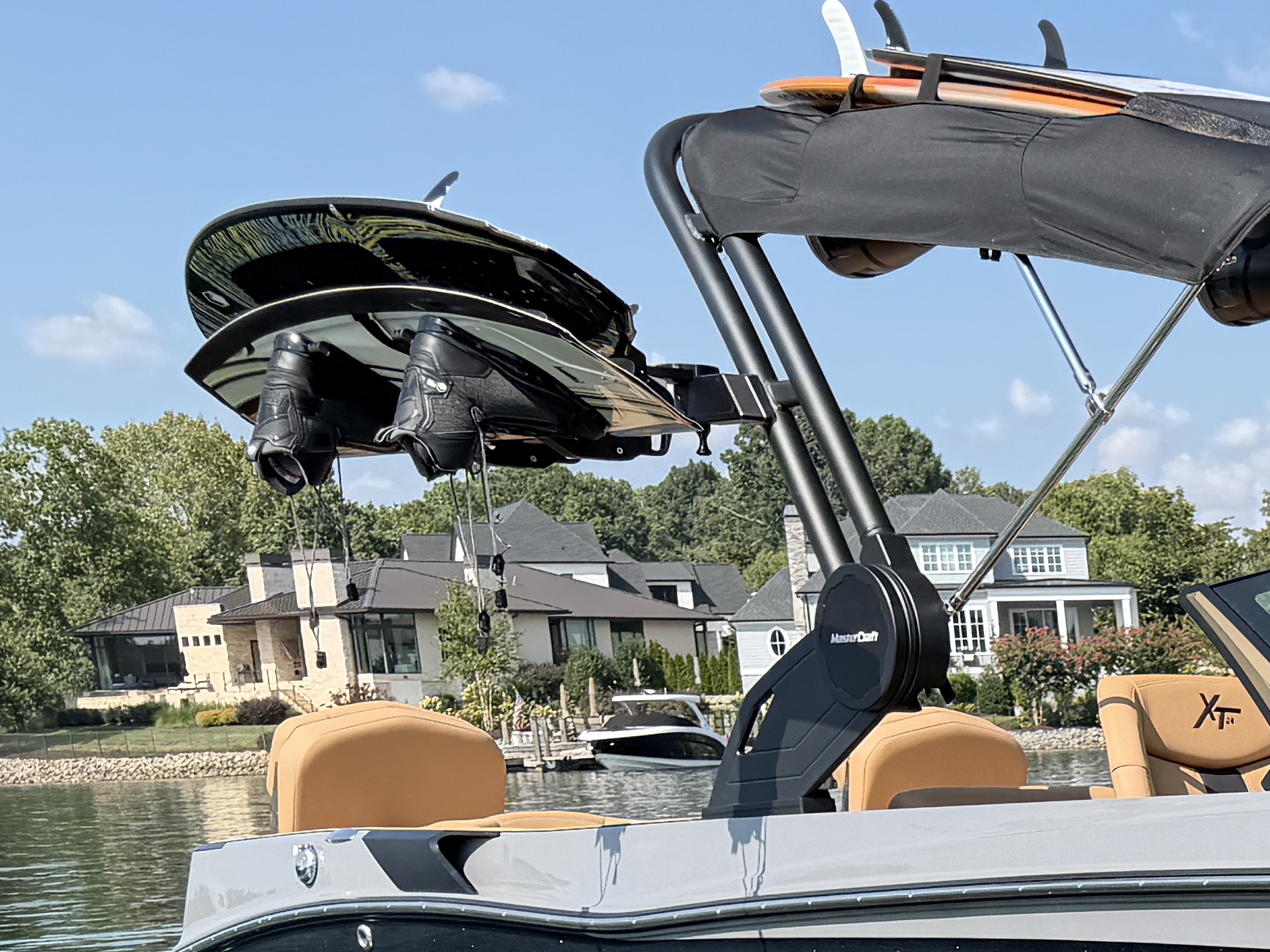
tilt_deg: -12.3
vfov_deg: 17.2
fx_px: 2898
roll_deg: +2.1
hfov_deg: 21.5
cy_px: 1334
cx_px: 1804
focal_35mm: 79
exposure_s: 1/2801
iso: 80
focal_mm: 6.76
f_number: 1.78
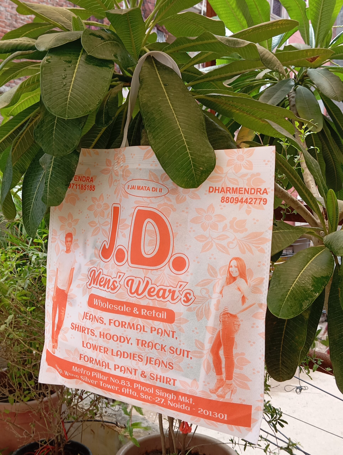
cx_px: 172
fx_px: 514
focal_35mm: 39
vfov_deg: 47.8
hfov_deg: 36.9
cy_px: 228
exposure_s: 1/100
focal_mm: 4.22
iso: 125
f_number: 1.8
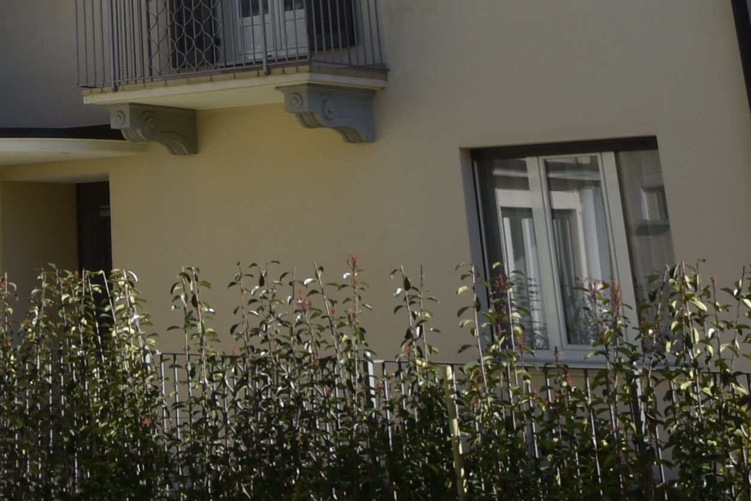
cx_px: -83
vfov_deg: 15.1
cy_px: -370
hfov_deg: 23.9
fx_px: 1656
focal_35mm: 79
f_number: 8
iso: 100
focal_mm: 11
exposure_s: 1/250
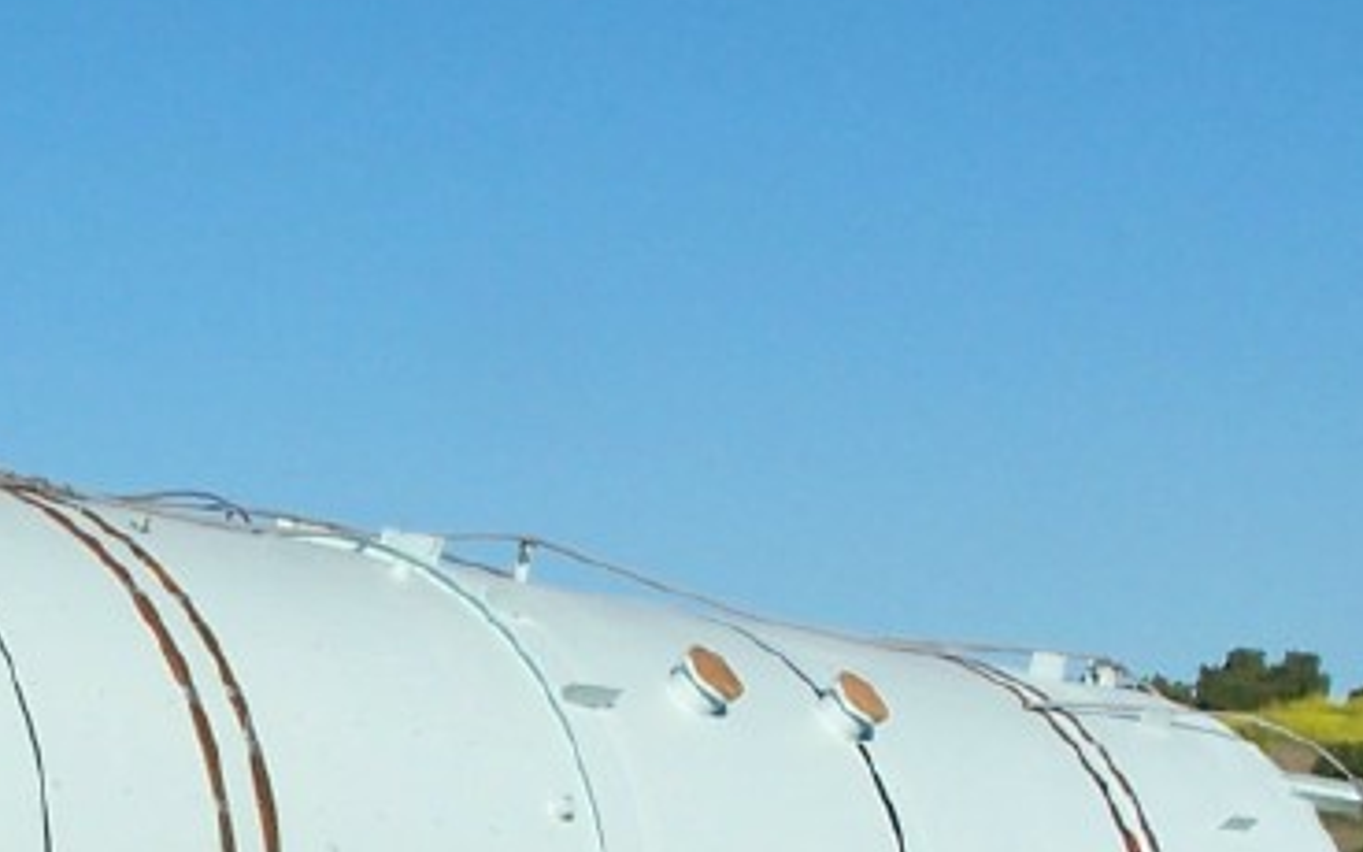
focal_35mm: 112
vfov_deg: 11.4
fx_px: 4160
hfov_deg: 18.5
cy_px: 1067
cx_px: 370
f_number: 5.6
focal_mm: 6.3
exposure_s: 1/350
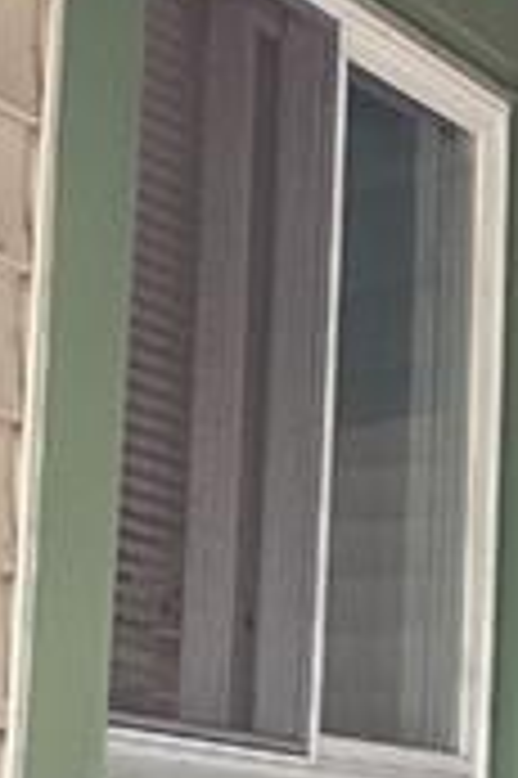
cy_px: 189
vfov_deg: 12.4
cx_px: 1054
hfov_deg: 7.9
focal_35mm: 166
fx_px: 3590
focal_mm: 6.3
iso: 125
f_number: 1.7
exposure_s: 1/180
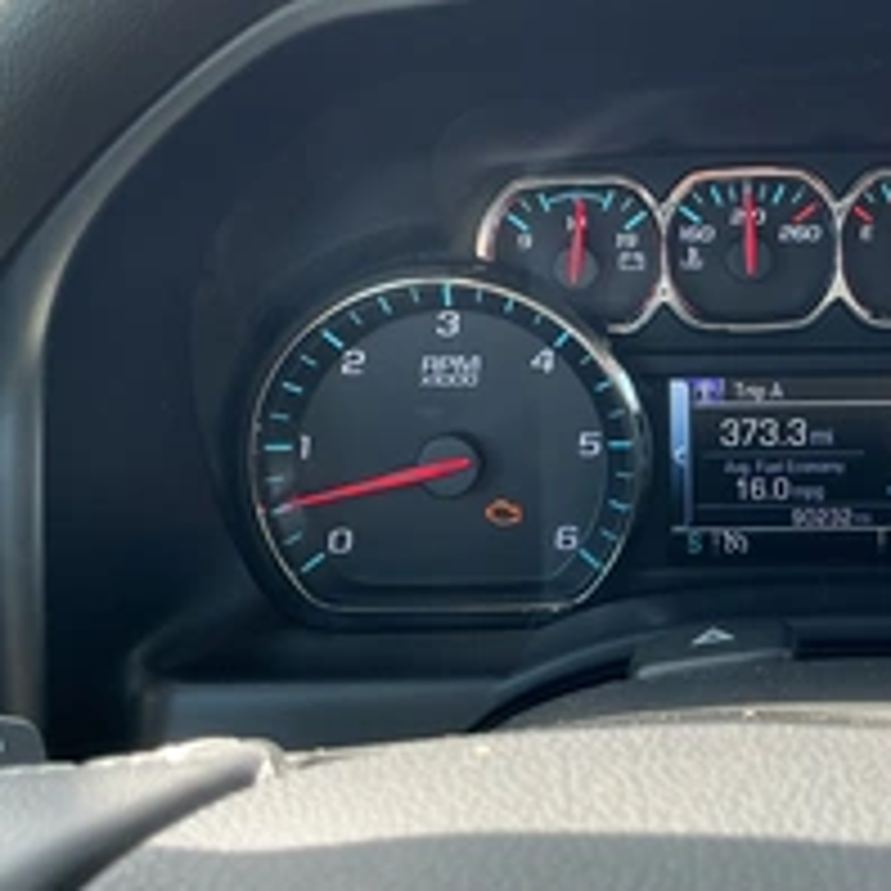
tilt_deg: -17.9
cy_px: 351
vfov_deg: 33.9
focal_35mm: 50
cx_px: 666
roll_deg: +0.4
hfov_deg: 33.4
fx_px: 1456
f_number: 1.8
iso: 32
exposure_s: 1/122
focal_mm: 3
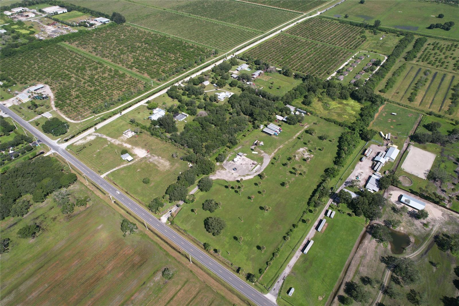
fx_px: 280
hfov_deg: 78.6
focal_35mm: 22
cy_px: 153
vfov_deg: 57.2
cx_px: 230
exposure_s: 1/1600
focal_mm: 8.38
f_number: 2.8
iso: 100
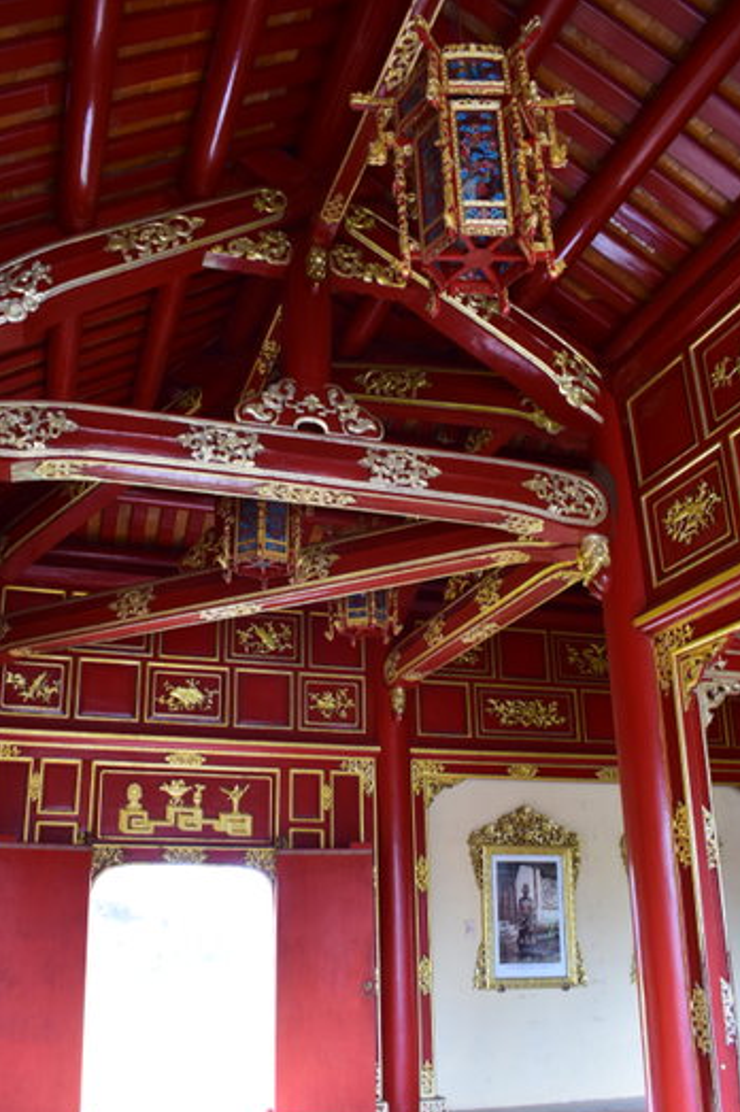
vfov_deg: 60.2
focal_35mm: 31
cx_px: 321
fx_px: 957
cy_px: 602
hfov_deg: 42.2
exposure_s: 1/15
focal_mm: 18
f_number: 6.3
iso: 640
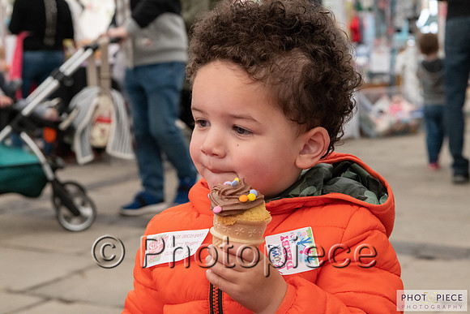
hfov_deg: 28.8
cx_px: 235
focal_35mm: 70
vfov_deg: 19.5
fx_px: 914
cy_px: 157
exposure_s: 1/320
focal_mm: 70
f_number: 8
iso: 4500
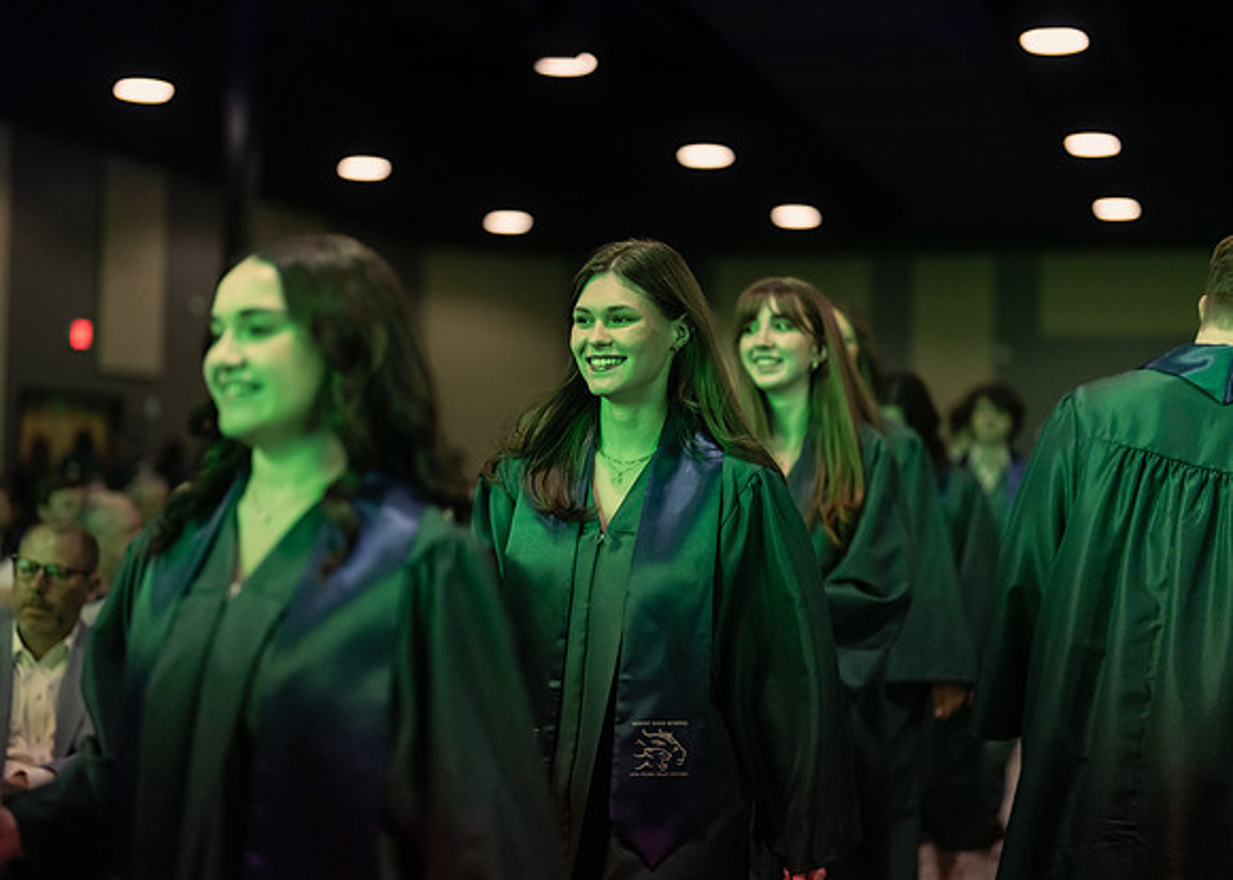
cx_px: 616
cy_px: 440
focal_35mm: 53
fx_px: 1859
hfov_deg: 36.7
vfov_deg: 26.6
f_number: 1.2
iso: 1250
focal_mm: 50
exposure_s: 1/500
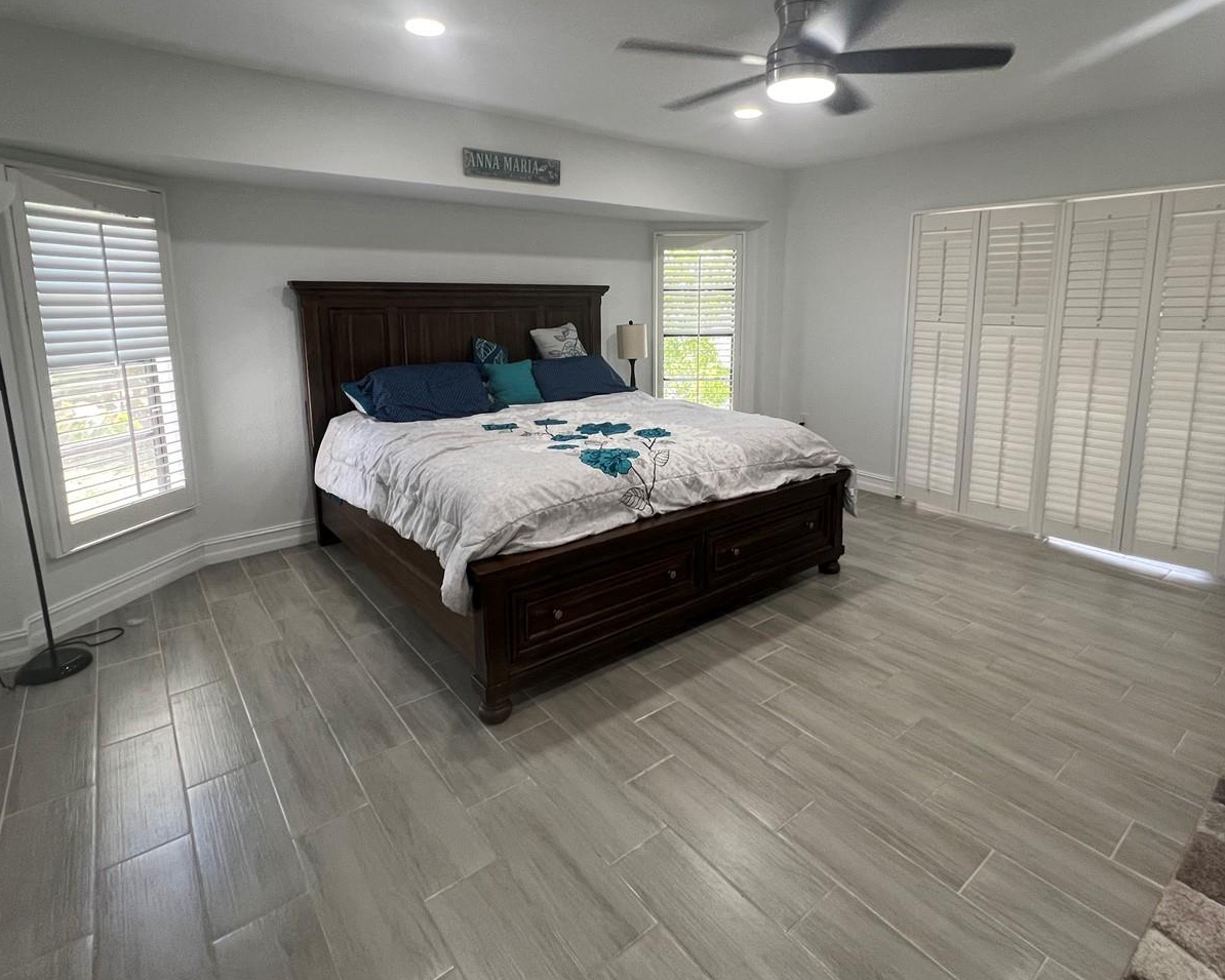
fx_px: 616
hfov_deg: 89.6
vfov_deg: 76.2
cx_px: 643
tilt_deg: -8.5
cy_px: 399
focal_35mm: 17
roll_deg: +0.5
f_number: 1.8
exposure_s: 1/120
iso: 160
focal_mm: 1.57
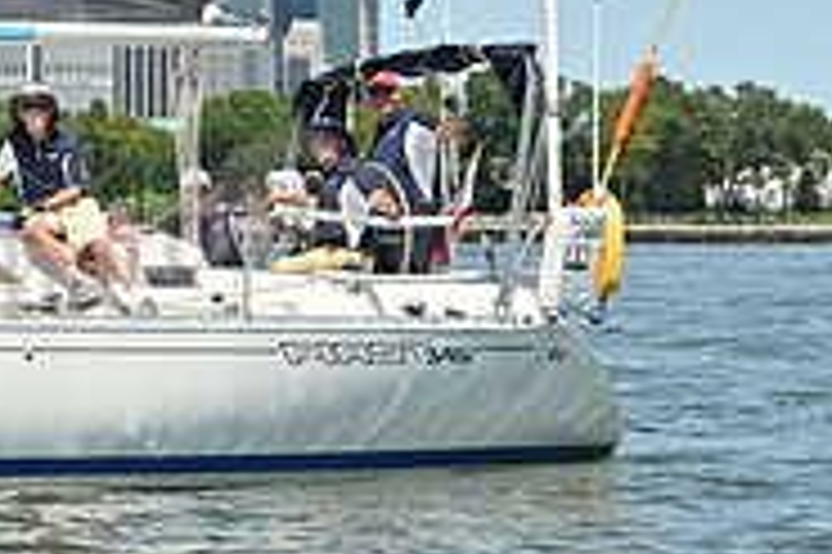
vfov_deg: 6.2
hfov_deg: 9.2
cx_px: -297
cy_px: 52
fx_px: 5080
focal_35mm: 220
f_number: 9
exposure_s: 1/1000
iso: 320
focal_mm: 70
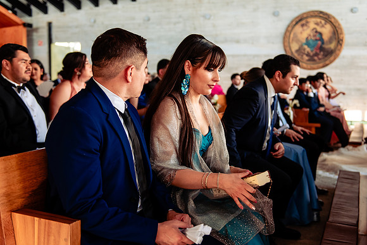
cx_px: 184
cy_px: 122
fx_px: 396
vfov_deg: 34.4
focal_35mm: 39
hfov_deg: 49.7
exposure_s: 1/250
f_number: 3.2
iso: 800
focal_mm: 38
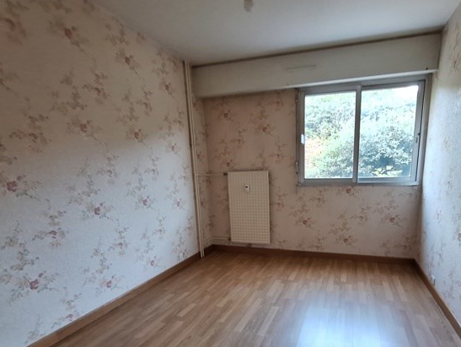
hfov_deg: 83.7
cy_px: 230
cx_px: 274
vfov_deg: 67.0
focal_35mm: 19
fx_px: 253
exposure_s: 1/33
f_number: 2.2
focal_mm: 1.74
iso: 200
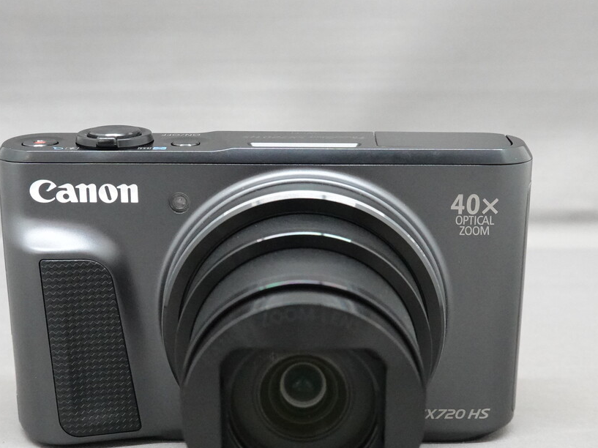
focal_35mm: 65
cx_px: 283
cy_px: 291
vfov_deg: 22.5
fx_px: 1122
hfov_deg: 29.8
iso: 3200
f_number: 5.6
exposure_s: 1/50
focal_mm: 16.86
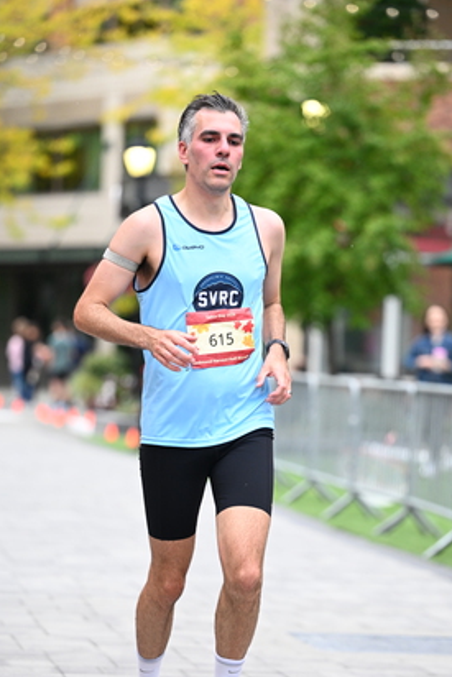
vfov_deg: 12.3
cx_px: 257
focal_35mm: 167
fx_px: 3142
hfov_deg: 8.2
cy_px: 414
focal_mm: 125
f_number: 2.8
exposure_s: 1/1250
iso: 1600
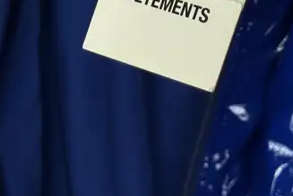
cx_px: 185
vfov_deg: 12.1
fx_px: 895
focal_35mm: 110
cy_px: -52
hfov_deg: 18.6
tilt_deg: -13.6
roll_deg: -3.6
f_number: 1.78
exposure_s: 1/121
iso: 50
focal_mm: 6.76
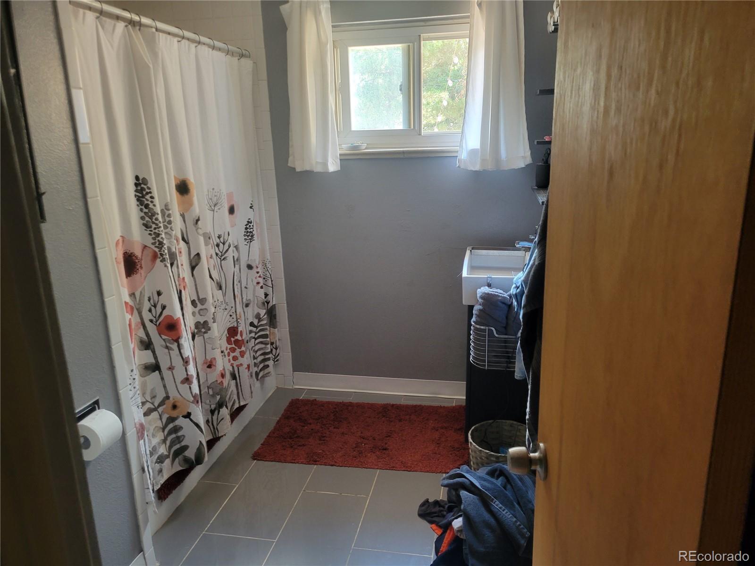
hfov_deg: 67.3
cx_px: 378
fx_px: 567
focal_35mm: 26
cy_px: 283
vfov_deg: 53.1
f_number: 1.8
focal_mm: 5.4
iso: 250
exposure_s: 1/40
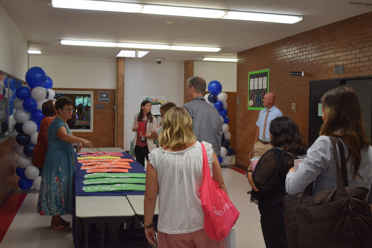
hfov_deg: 45.0
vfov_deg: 30.9
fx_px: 450
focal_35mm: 44
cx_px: 186
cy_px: 124
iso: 400
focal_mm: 29
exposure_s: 1/60
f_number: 4.5
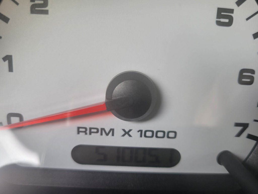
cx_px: 129
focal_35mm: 26
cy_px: 97
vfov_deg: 53.1
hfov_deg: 67.3
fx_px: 194
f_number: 1.8
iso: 80
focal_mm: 5.4
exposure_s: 1/120
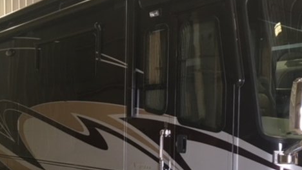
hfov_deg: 38.4
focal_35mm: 54
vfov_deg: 22.0
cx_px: 122
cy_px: 133
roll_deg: +0.4
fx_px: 432
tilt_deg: +0.2
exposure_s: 1/30
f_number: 2.2
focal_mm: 4.15
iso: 80
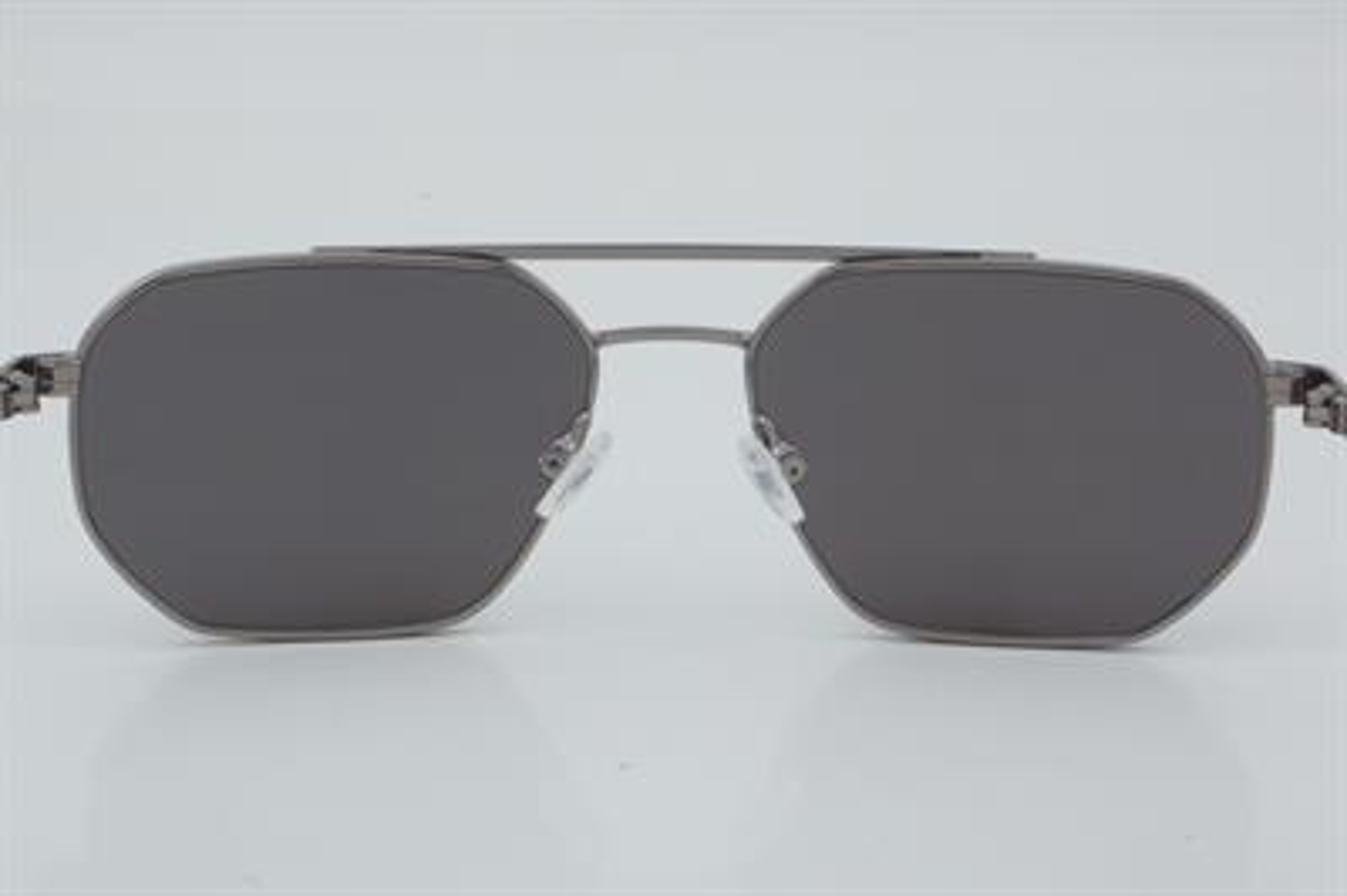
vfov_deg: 16.5
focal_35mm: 82
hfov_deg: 24.6
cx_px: 674
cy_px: 448
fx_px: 3084
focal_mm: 55
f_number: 29
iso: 100
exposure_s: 1/4
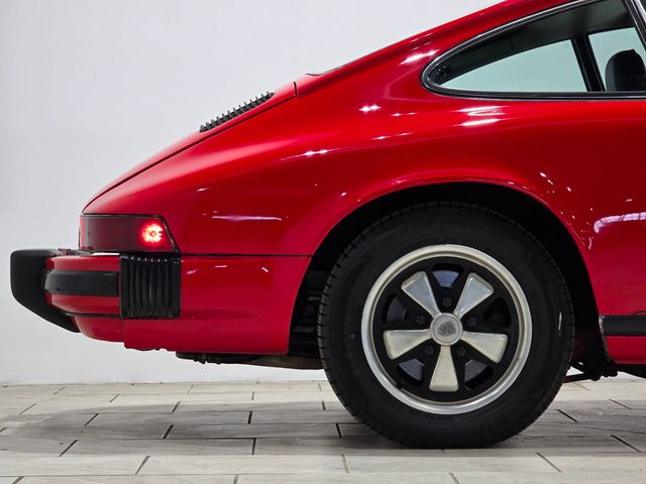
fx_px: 2146
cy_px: 242
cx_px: 323
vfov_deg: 12.9
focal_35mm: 115
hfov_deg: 17.1
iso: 320
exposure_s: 1/120
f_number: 3.4
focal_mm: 18.6
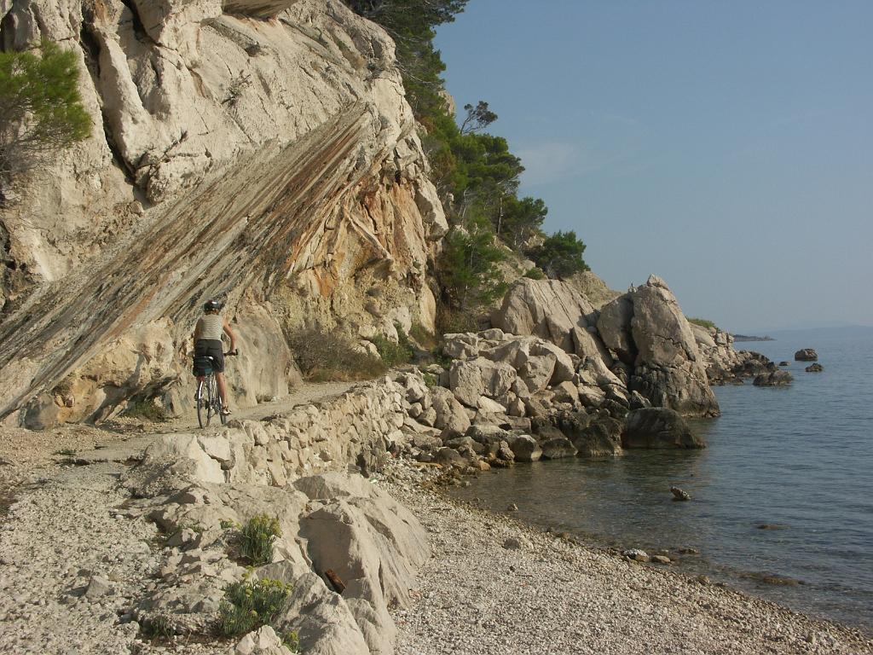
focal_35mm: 50
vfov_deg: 29.1
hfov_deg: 38.2
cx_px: 436
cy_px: 328
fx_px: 1261
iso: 64
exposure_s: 1/320
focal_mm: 12.88
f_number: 8
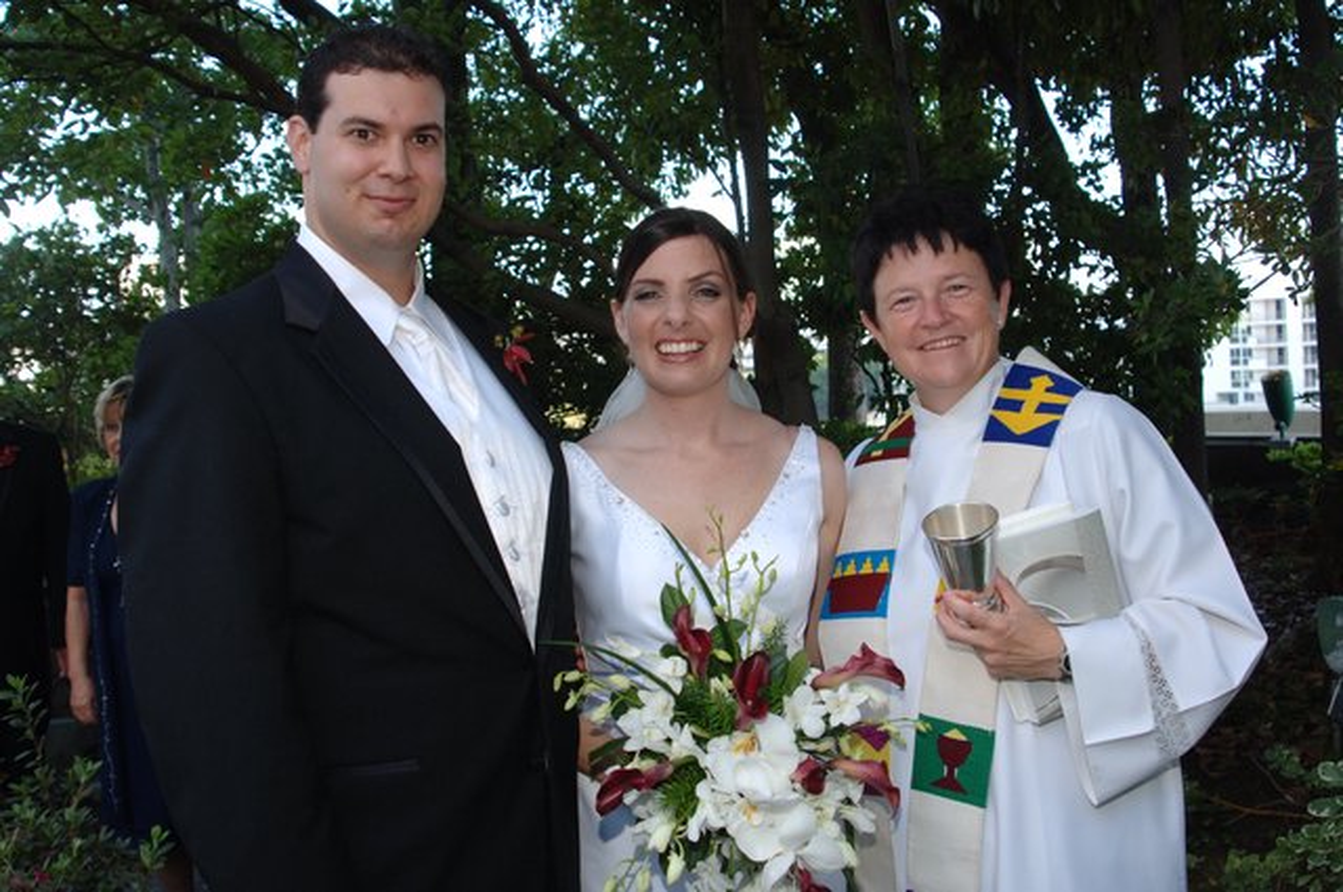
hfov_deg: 46.5
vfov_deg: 31.8
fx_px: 1565
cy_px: 446
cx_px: 672
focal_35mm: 42
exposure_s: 1/100
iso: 400
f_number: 5.6
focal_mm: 28
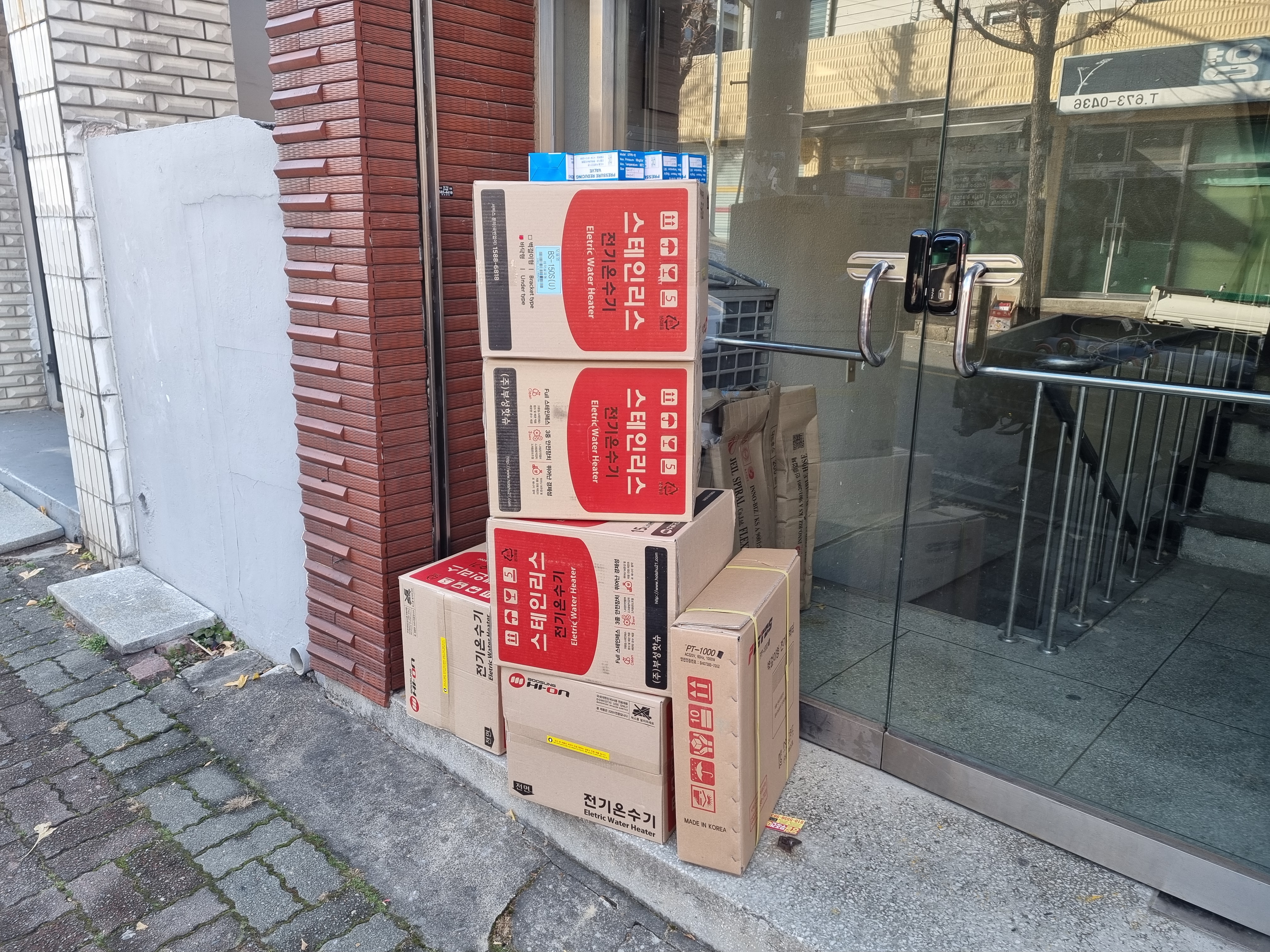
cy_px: 476
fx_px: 954
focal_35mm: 26
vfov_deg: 53.1
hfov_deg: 67.3
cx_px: 635
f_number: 1.8
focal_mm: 5.4
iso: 50
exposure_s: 1/193
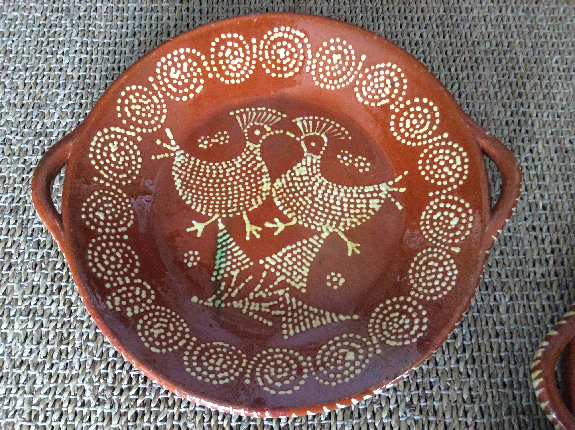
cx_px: 288
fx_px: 531
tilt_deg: -70.6
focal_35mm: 32
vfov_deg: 44.1
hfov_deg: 56.9
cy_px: 215
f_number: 2.4
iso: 400
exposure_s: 1/17
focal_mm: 3.3
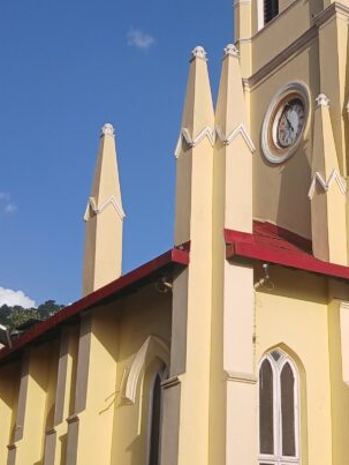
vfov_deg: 29.4
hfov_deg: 21.6
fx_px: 886
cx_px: 343
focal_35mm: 66
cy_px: 250
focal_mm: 3.98
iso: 20
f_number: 1.8
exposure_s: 1/601
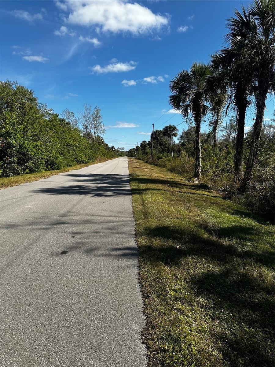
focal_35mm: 24
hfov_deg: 56.8
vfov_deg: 71.6
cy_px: 184
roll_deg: -1.2
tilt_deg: -5.5
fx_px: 254
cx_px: 138
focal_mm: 6.86
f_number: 1.78
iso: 80
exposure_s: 1/4348
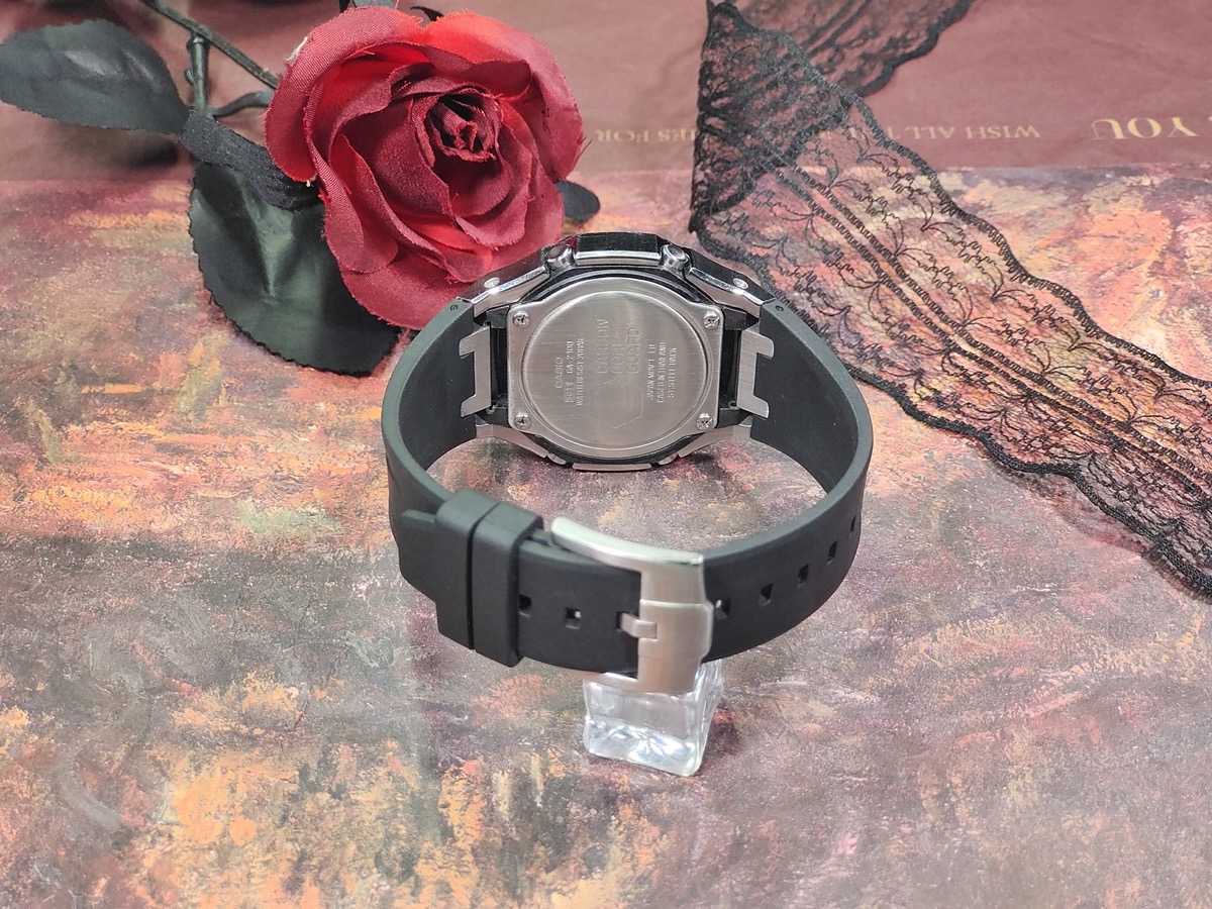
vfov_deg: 29.1
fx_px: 1751
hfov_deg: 38.2
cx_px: 606
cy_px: 454
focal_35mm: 50
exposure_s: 1/100
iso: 81
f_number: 2.08
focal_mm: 7.55
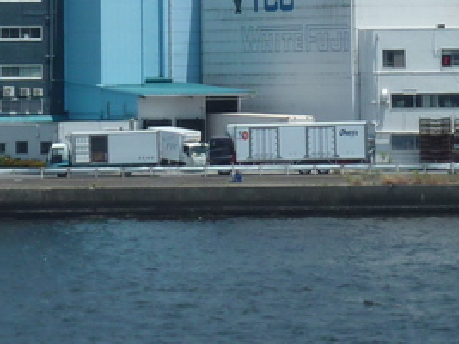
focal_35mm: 351
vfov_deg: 4.2
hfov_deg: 5.6
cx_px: 229
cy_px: -272
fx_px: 4652
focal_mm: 12.8
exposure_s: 1/640
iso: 80
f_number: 4.2
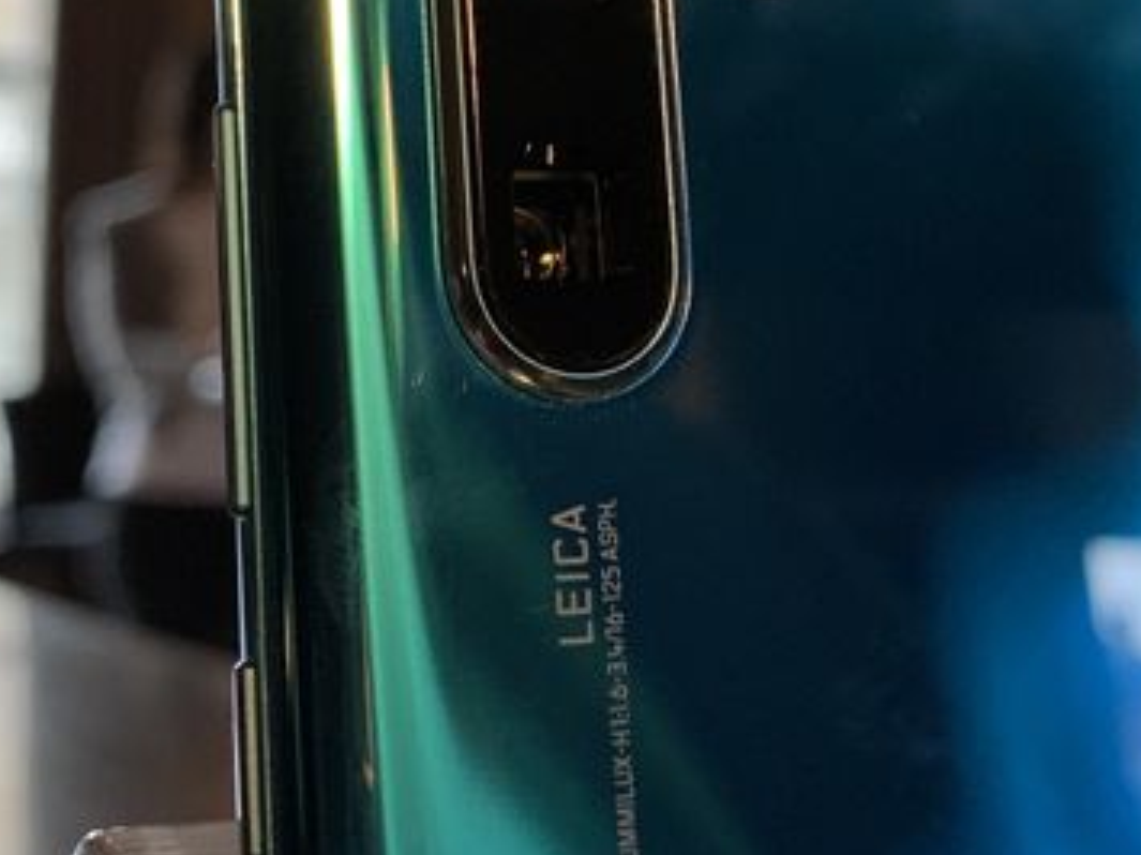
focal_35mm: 88
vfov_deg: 16.7
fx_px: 2900
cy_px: 225
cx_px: 849
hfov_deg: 22.1
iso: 80
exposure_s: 1/50
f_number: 1.8
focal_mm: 4.25
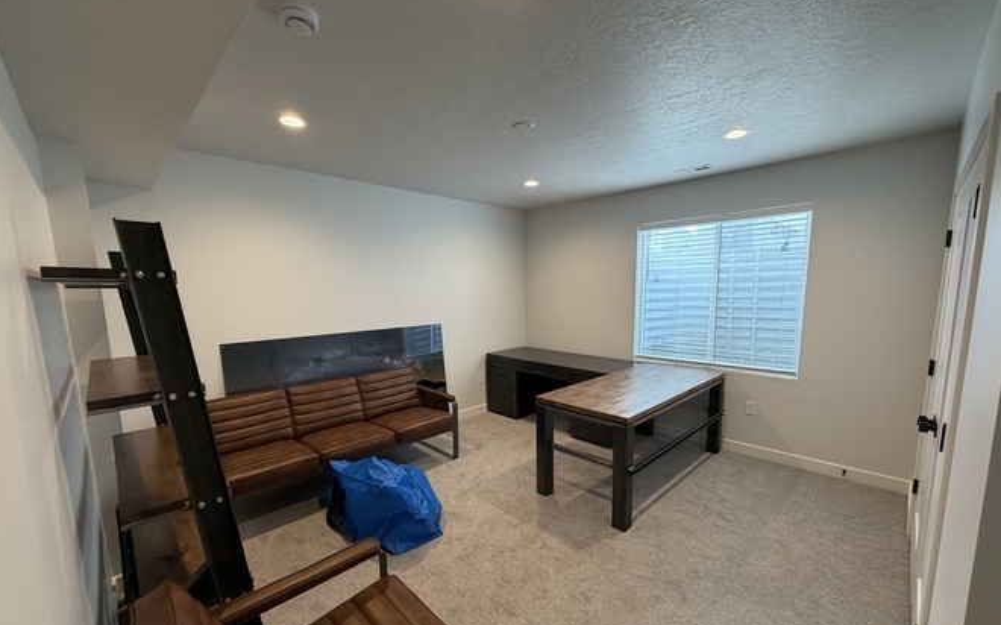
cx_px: 500
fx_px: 409
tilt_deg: -8.4
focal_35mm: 15
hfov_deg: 101.5
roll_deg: +1.6
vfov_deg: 74.5
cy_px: 346
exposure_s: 1/60
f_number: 2.2
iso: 250
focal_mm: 2.22
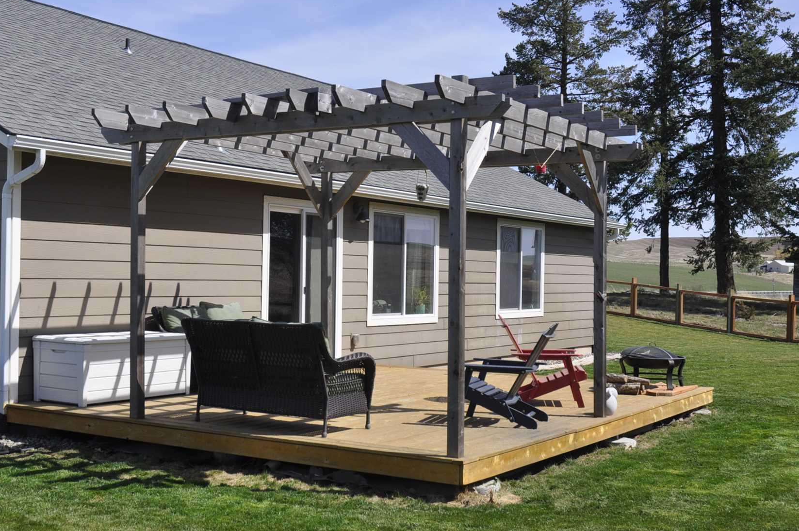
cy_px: 279
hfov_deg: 42.2
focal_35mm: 47
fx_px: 1034
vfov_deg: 28.8
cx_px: 353
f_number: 9
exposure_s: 1/320
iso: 200
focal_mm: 25
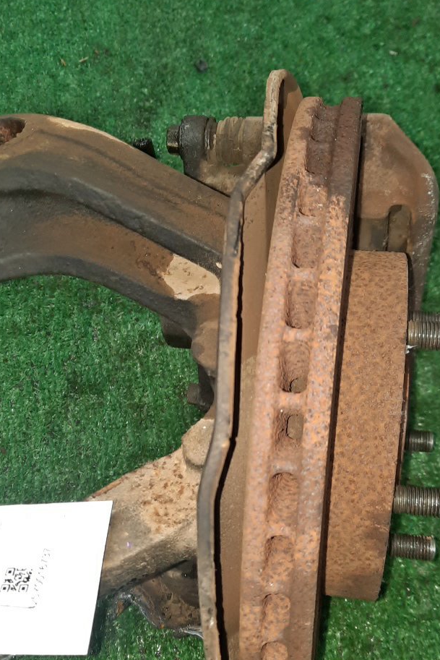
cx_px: 225
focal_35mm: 41
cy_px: 398
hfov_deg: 32.6
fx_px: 751
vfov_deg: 47.1
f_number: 2
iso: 407
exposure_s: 1/33
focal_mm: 4.6
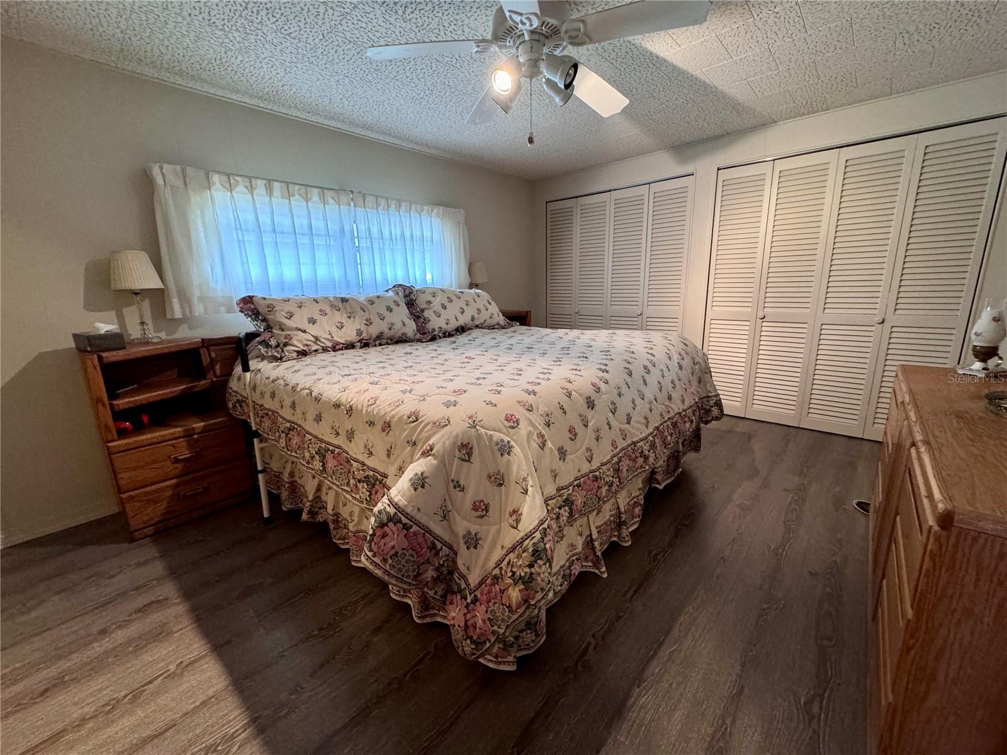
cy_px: 378
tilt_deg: -12.7
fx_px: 407
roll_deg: +1.1
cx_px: 504
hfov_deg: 102.1
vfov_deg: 85.7
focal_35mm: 14
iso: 320
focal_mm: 2.22
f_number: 2.2
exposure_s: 1/60
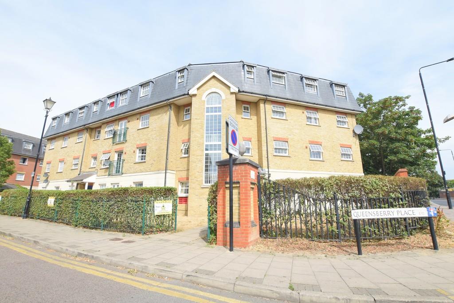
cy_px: 152
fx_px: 189
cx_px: 227
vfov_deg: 77.3
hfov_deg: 100.4
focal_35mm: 15
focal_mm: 10
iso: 180
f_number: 8
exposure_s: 1/250
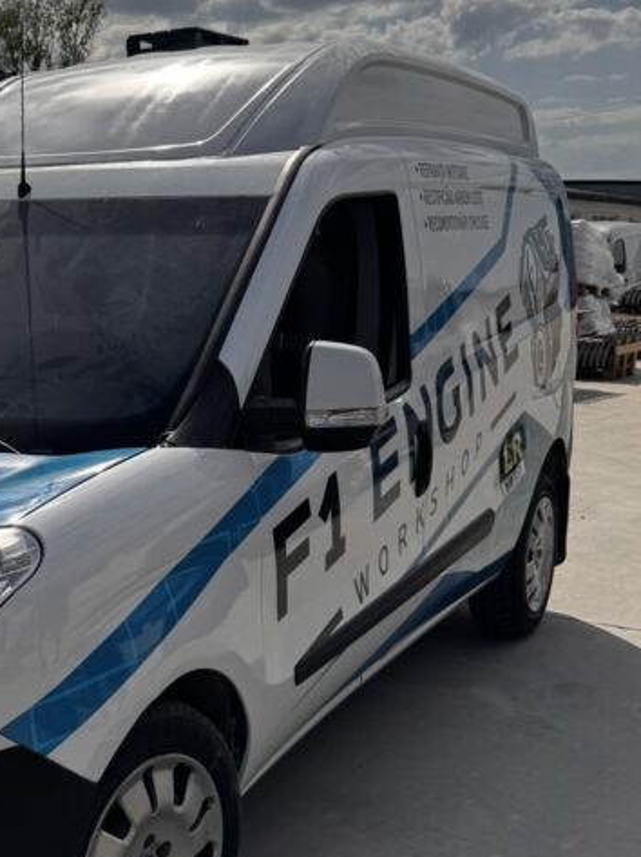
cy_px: 449
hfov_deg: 26.3
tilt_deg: -9.5
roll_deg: -0.1
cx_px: -25
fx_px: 1286
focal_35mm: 52
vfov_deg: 36.8
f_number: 1.78
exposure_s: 1/10417
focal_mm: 6.76
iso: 80
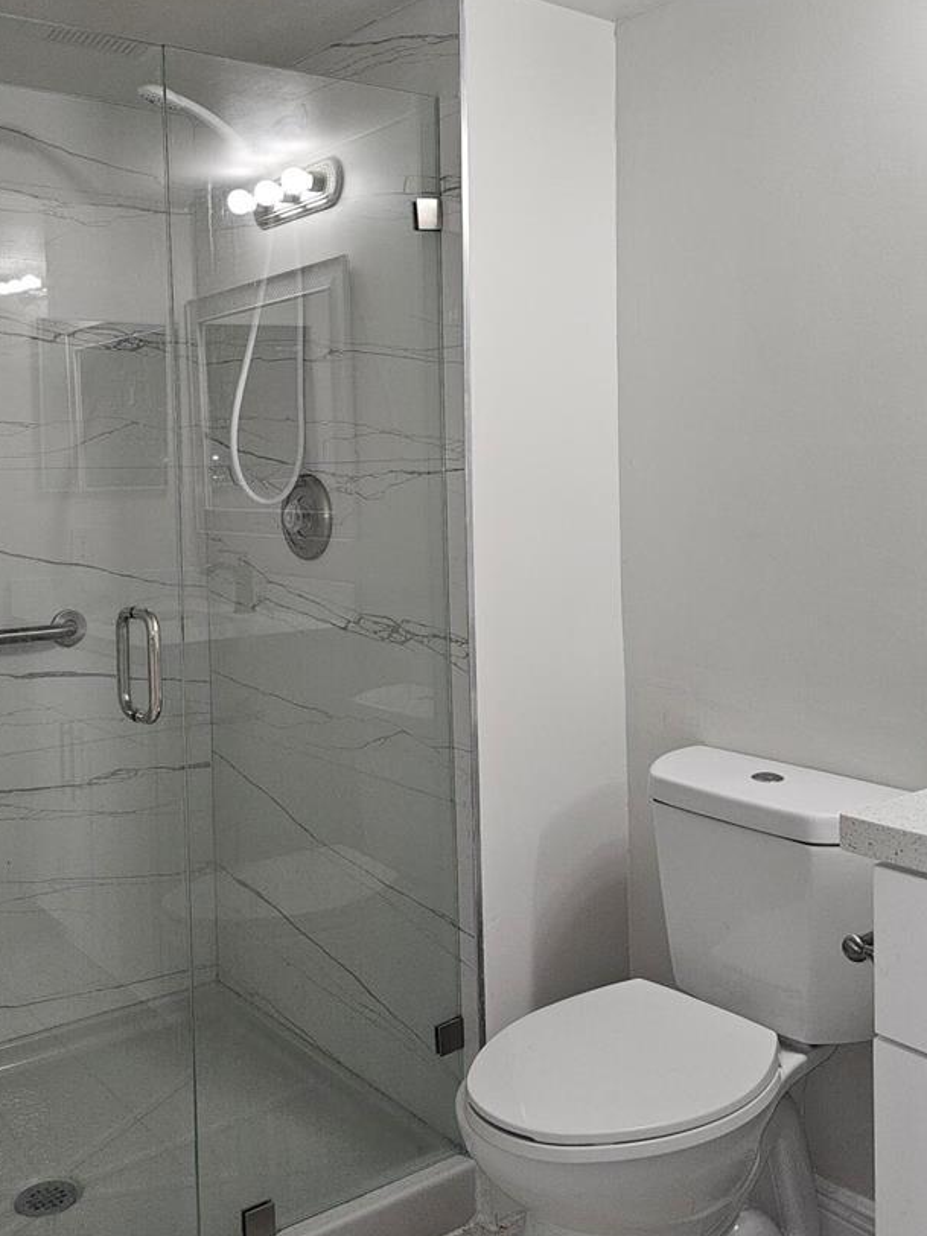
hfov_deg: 41.5
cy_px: 505
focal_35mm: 34
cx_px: 358
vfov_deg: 53.6
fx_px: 1214
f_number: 1.7
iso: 80
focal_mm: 6.3
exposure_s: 1/60
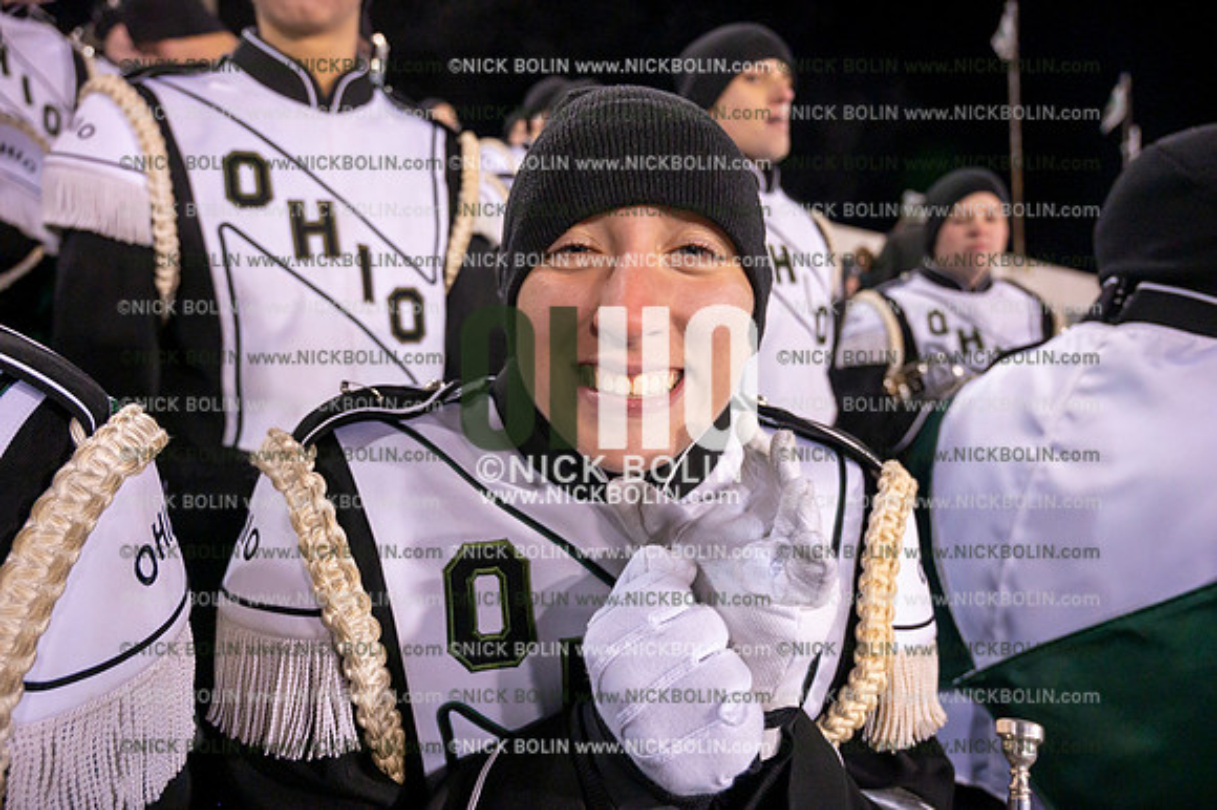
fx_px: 811
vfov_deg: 53.1
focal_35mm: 24
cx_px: 608
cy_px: 405
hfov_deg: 73.8
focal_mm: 24
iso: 5000
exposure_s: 1/640
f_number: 4.5
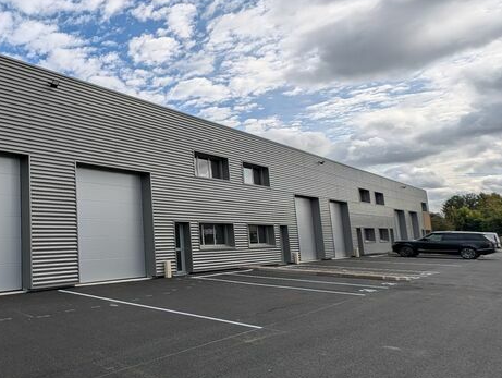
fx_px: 363
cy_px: 192
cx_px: 4
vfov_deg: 55.0
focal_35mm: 25
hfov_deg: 54.6
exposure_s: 1/2457
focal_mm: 2.23
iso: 39
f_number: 1.95
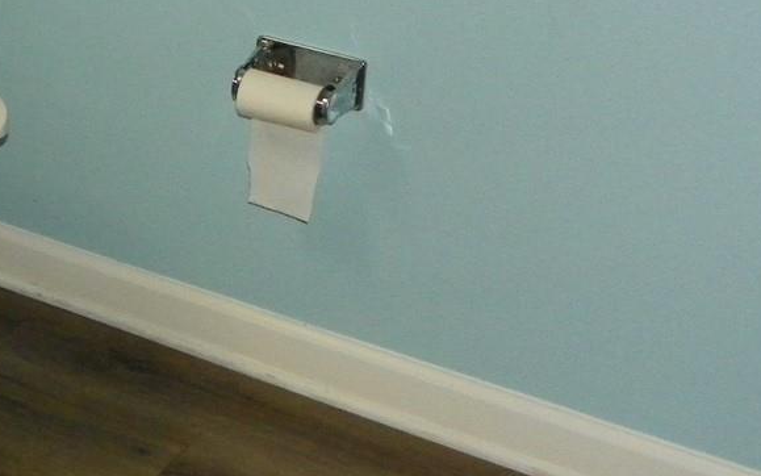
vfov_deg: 14.6
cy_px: -164
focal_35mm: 85
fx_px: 1763
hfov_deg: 22.4
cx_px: -167
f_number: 2.8
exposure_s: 1/125
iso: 200
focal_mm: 5.2
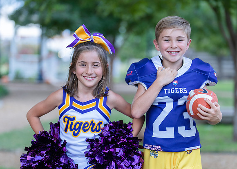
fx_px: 548
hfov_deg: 24.4
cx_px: 131
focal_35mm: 81
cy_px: 99
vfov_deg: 17.6
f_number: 1.2
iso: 250
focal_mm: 50
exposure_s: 1/400
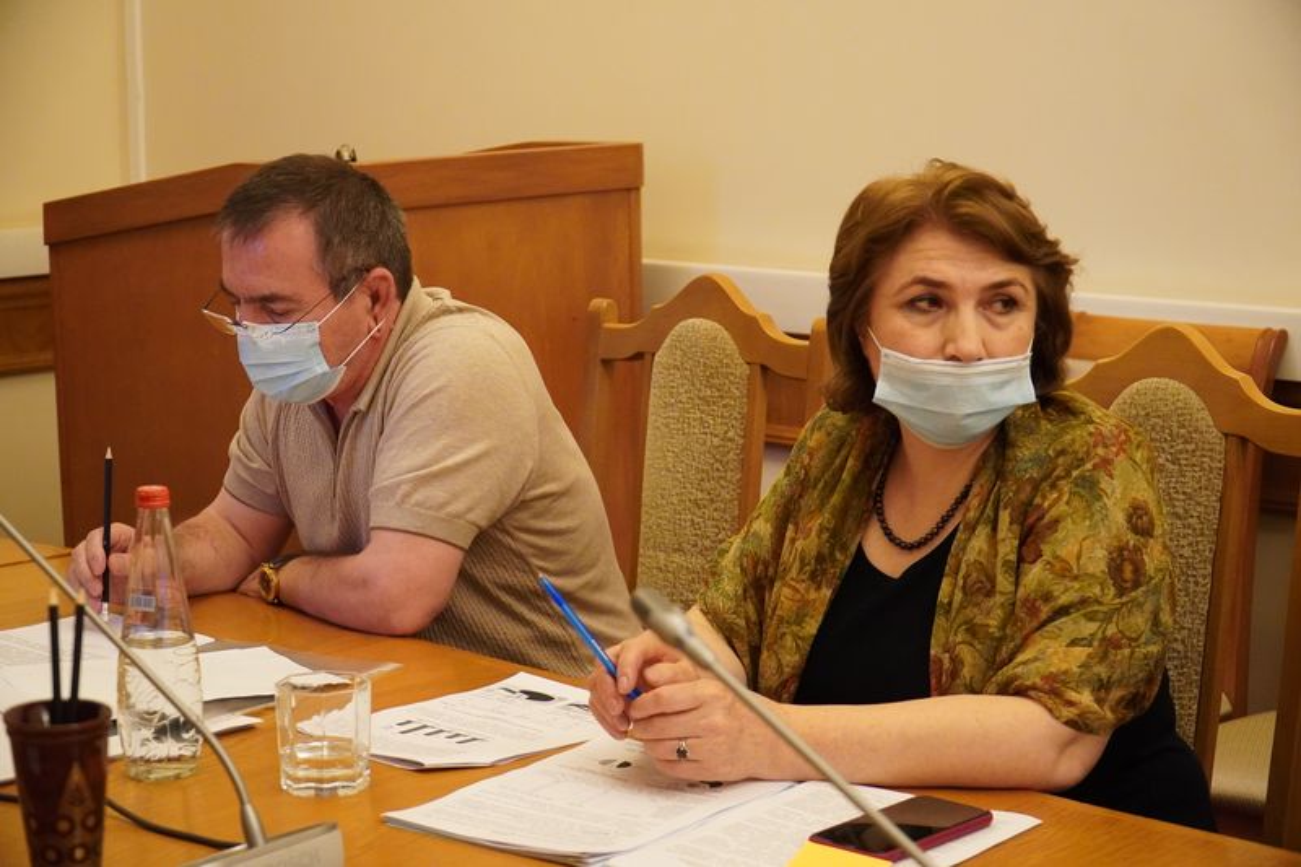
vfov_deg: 21.6
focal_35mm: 63
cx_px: 650
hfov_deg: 31.9
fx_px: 2276
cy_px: 434
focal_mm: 42
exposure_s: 1/160
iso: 5000
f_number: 4
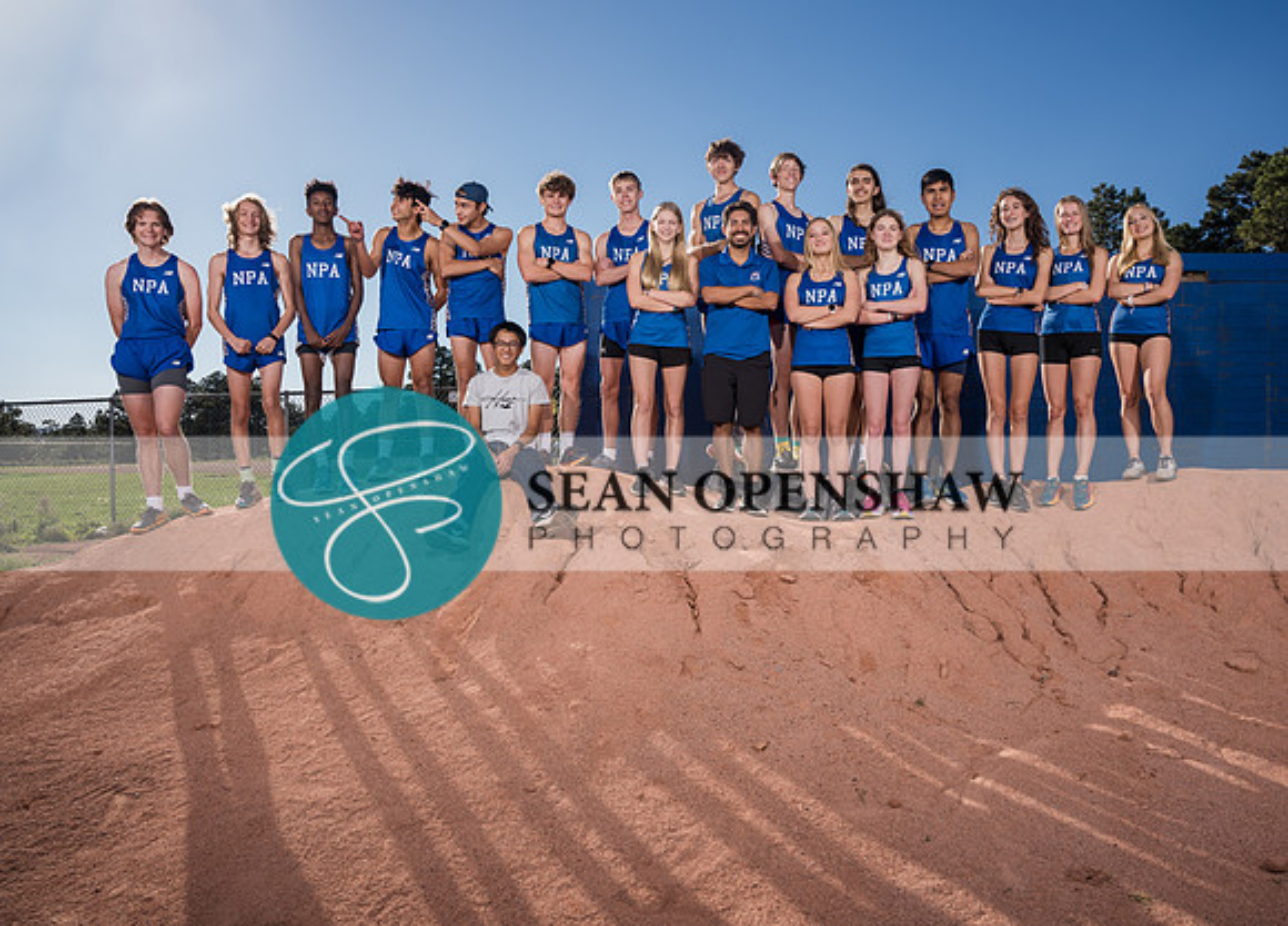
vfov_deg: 53.1
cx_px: 695
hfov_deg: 69.5
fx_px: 926
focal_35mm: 25
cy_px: 463
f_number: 5
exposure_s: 1/500
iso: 80
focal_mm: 24
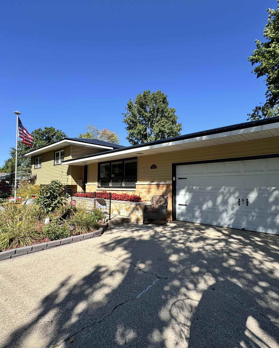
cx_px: 154
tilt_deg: +1.7
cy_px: 178
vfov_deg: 83.3
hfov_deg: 70.7
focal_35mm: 19
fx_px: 196
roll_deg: -0.2
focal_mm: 2.22
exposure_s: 1/1160
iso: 40
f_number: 2.2
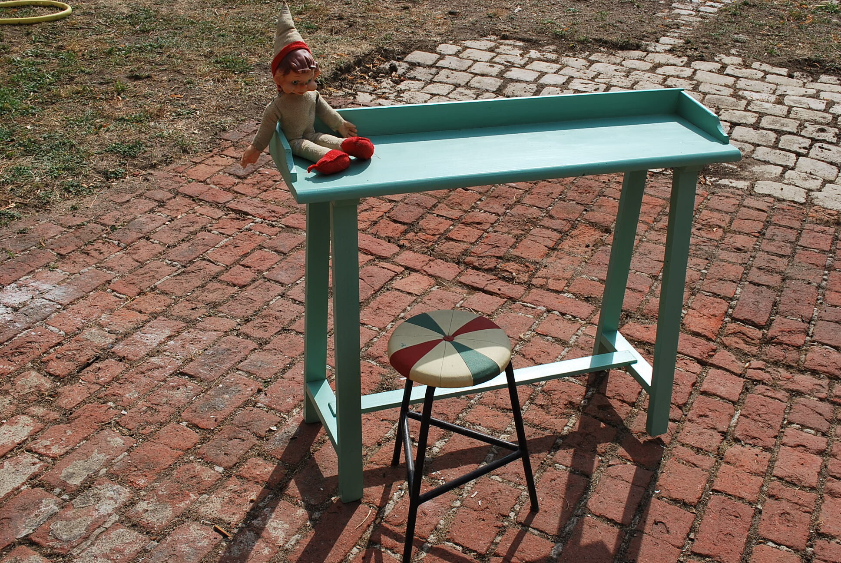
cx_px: 420
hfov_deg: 49.5
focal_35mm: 39
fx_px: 912
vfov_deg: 34.3
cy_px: 282
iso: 100
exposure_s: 1/250
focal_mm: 26
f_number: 8
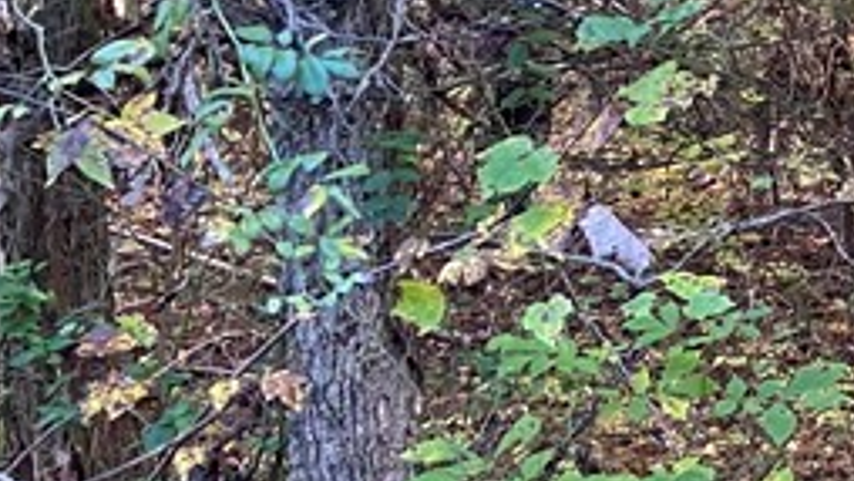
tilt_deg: -1.9
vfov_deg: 10.6
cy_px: 87
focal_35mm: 114
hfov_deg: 16.6
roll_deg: +1.2
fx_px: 2582
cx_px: 1372
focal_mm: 4.25
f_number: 1.8
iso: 125
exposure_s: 1/96
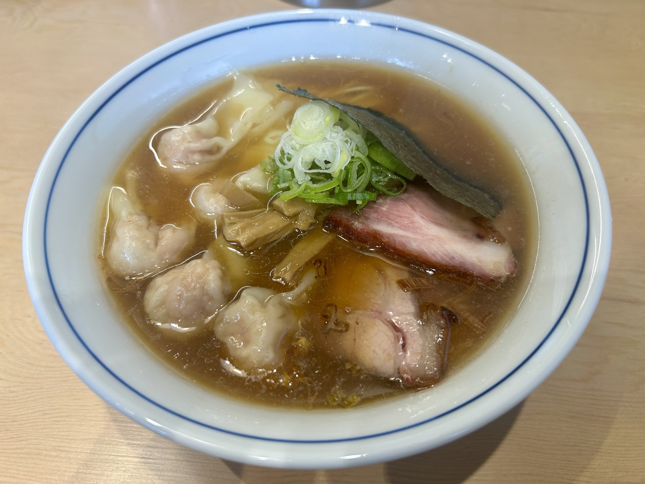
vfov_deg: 53.1
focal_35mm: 26
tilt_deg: -55.9
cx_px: 322
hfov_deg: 67.3
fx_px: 484
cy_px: 242
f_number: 1.5
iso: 32
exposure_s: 1/101
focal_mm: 5.7
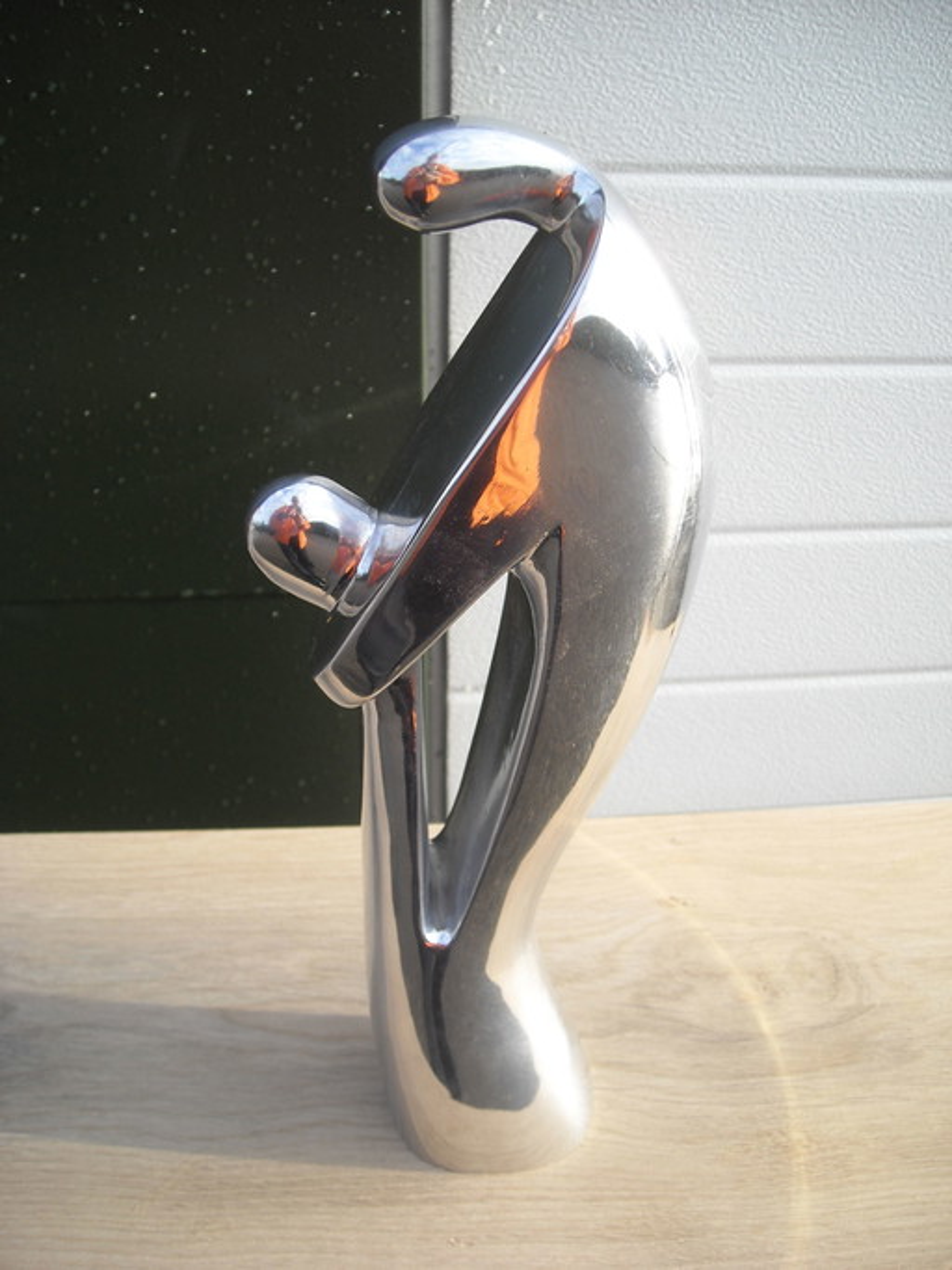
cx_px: 476
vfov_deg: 52.6
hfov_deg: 40.7
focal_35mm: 35
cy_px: 635
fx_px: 1284
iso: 64
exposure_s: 1/250
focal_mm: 5.7
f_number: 2.8
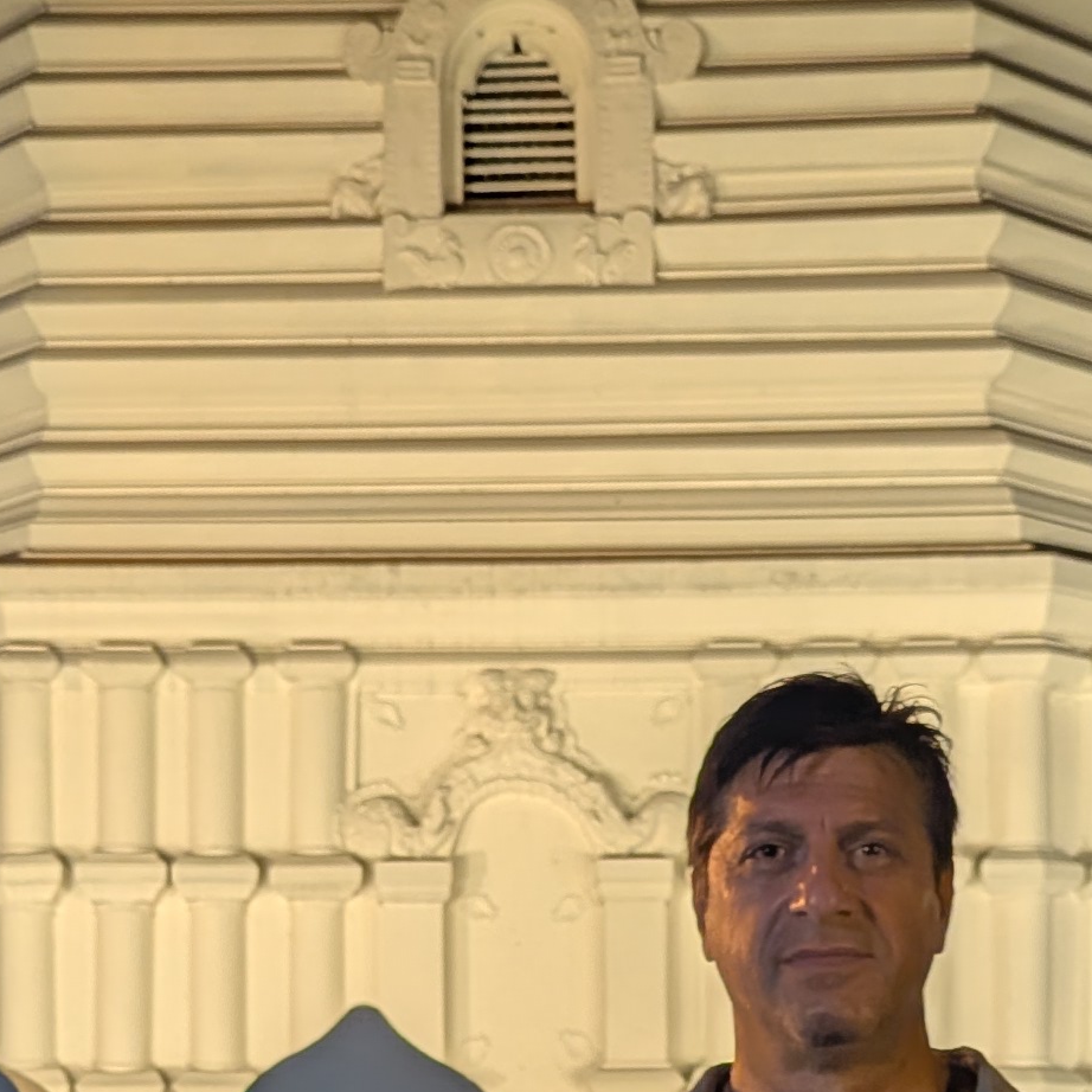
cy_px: 1270
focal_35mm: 94
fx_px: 3355
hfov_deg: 18.5
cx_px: 525
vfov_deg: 17.7
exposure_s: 1/25
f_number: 1.85
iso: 195
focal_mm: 6.81
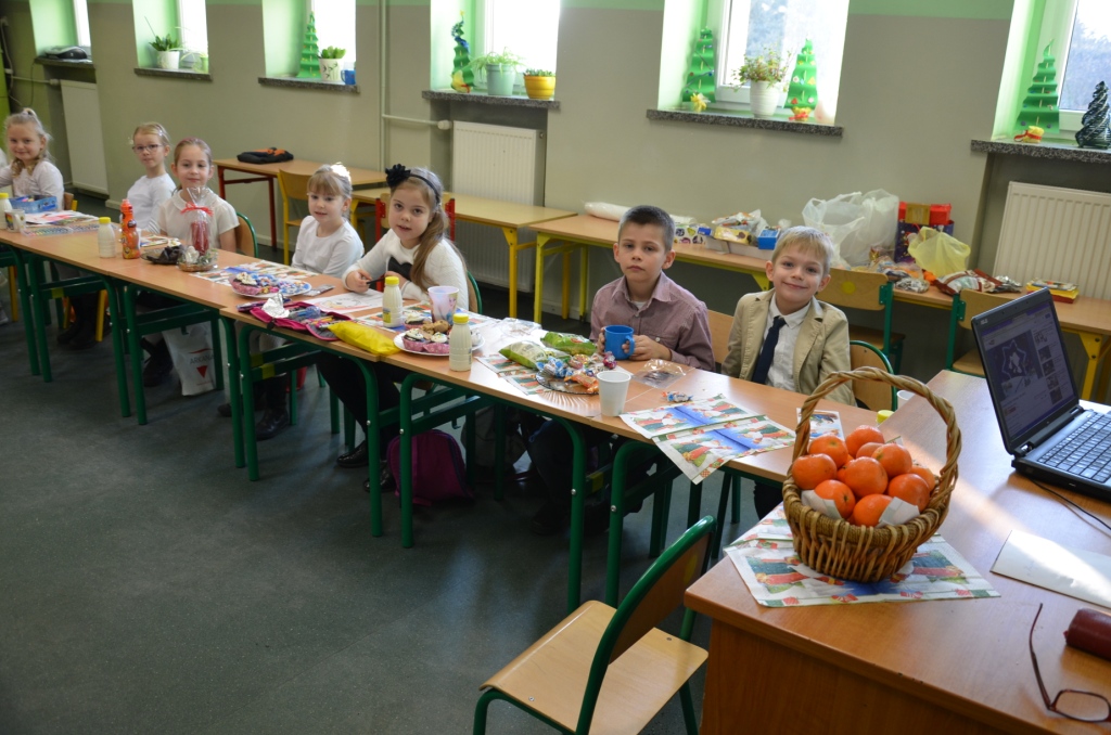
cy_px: 368
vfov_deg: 41.5
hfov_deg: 59.6
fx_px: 970
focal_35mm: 32
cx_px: 556
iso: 450
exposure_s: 1/60
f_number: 4
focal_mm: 21
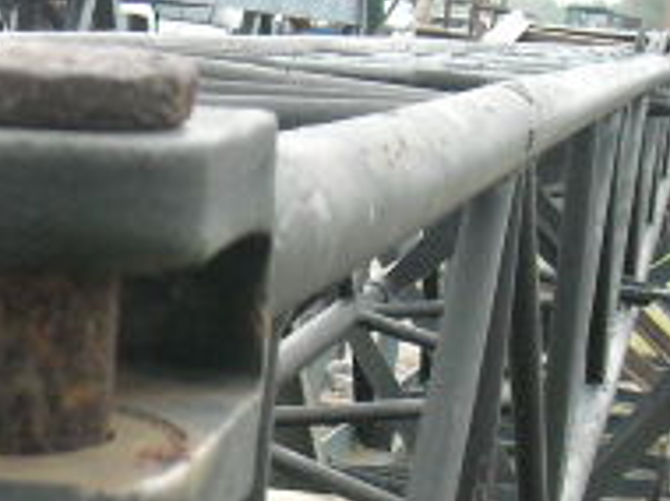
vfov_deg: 12.3
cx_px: -233
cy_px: 593
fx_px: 2281
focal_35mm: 118
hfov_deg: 15.8
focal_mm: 5.7
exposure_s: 1/250
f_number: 2.8
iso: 475
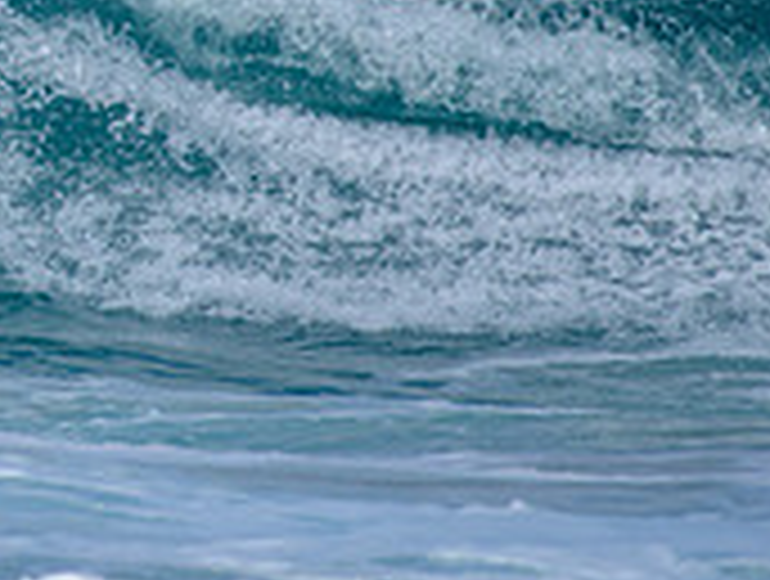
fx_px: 39589
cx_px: -395
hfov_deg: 1.1
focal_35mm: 1776
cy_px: -273
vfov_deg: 0.8
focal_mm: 500
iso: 140
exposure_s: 1/2000
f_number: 5.6
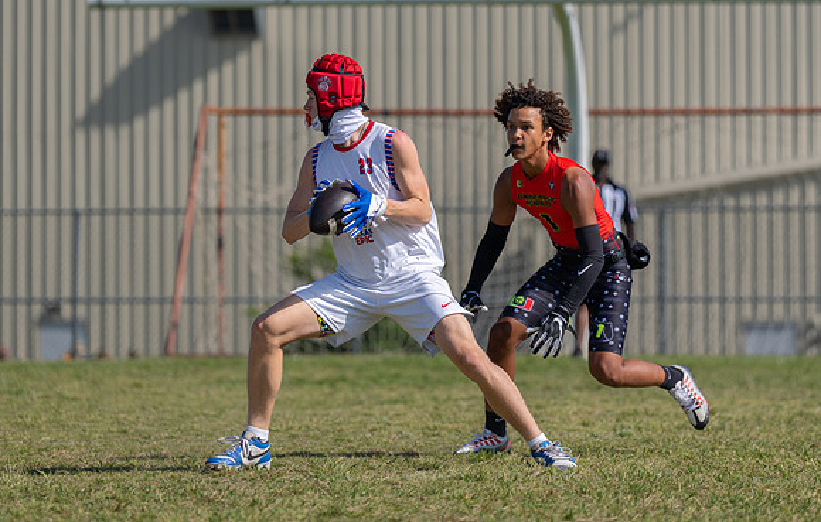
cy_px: 118
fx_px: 5016
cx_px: 438
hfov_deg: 9.4
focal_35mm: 223
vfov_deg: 6.0
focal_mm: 147
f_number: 2.8
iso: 100
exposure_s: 1/4000
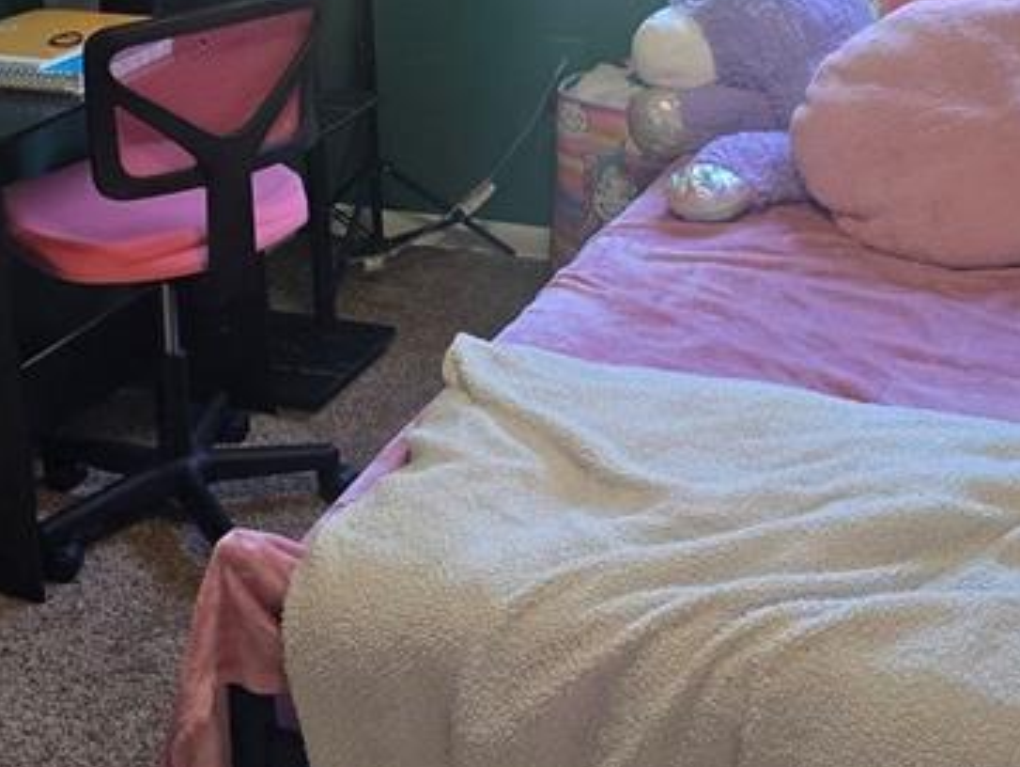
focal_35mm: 65
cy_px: -3
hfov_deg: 29.7
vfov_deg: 21.8
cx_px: 626
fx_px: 1917
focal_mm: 6.3
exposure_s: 1/120
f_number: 1.7
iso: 320
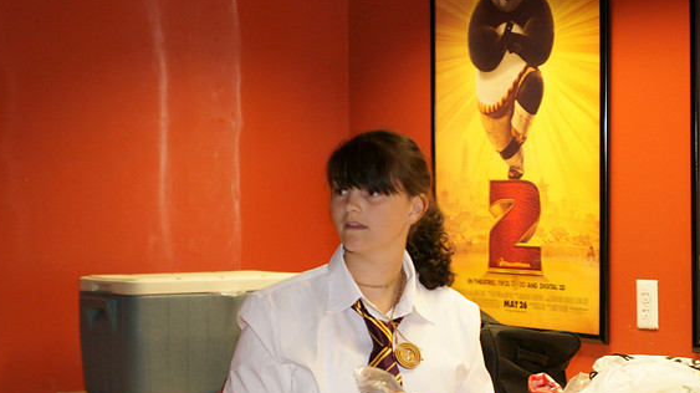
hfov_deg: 17.6
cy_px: 233
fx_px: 2255
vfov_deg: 10.0
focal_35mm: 122
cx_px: 343
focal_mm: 75
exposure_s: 1/125
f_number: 2.8
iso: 800
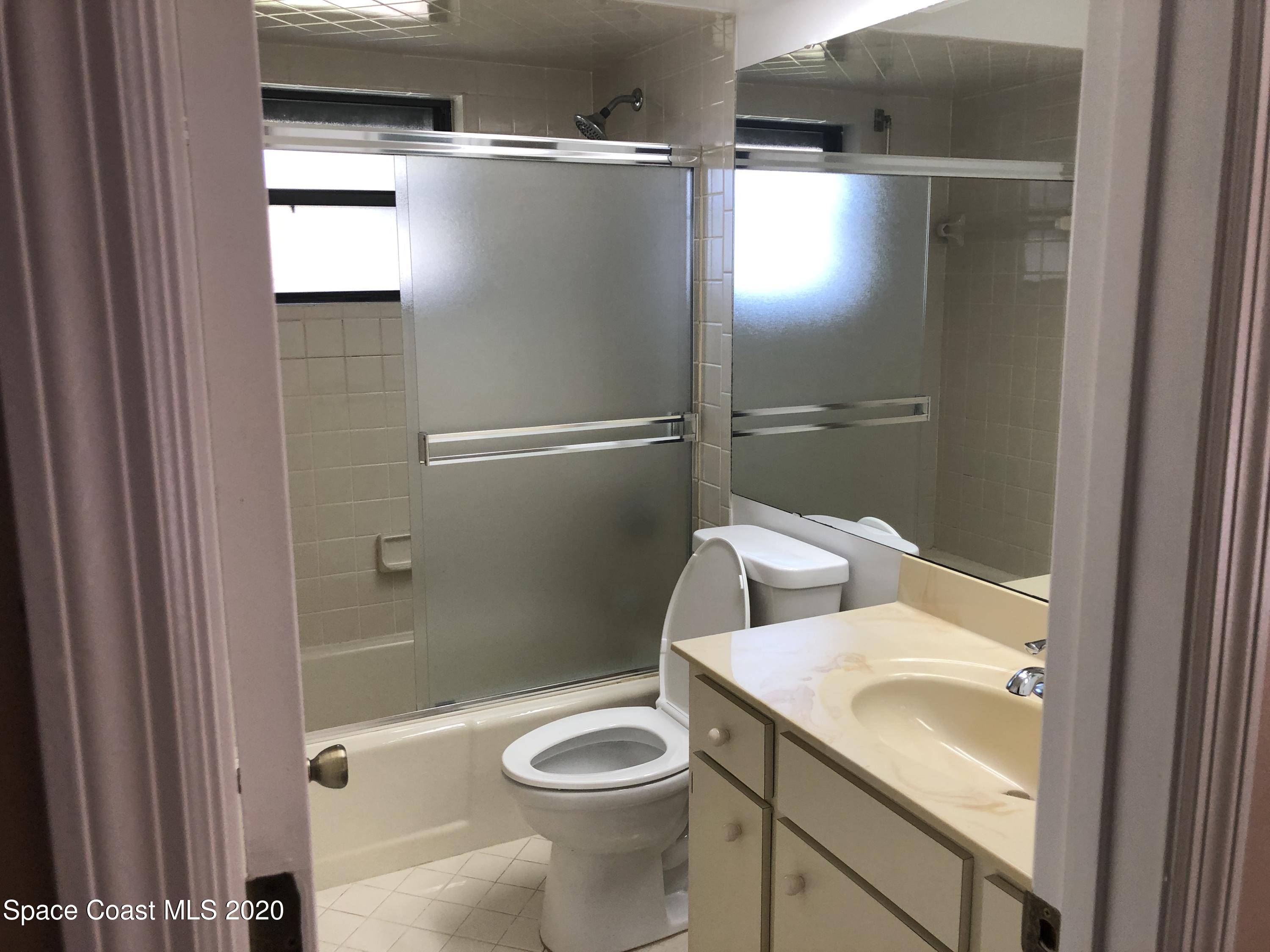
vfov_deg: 49.7
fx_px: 1027
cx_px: 635
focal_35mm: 28
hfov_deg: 63.4
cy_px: 476
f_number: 1.8
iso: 25
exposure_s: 1/30
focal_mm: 3.99
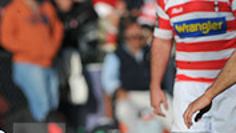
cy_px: 163
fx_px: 9641
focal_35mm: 1539
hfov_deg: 1.4
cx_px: -44
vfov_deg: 0.8
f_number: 3.5
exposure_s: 1/4000
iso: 200
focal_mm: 300
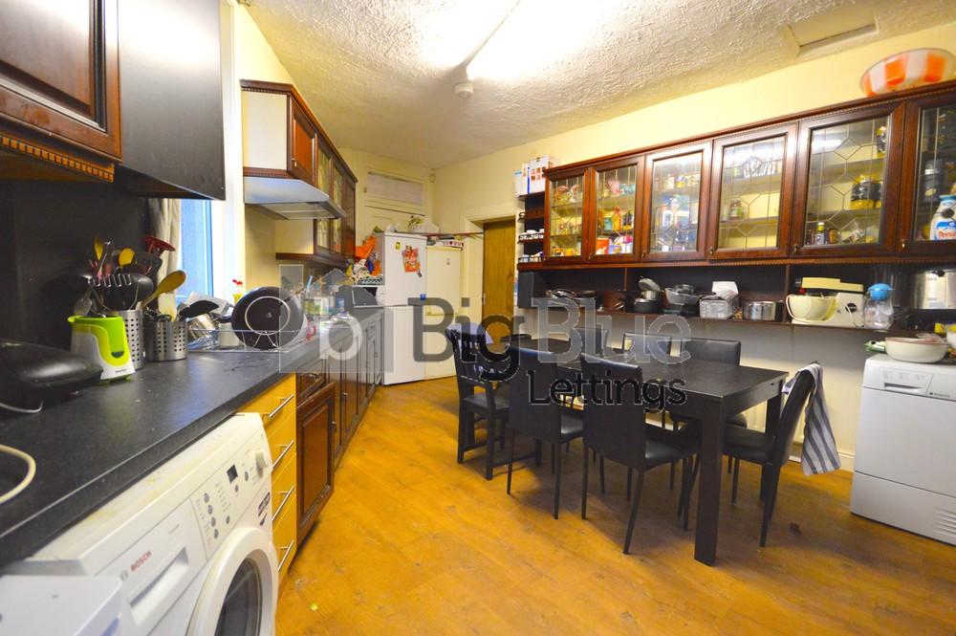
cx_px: 478
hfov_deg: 100.4
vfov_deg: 77.2
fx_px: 398
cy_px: 318
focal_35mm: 15
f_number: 4
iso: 3200
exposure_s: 1/50
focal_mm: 10
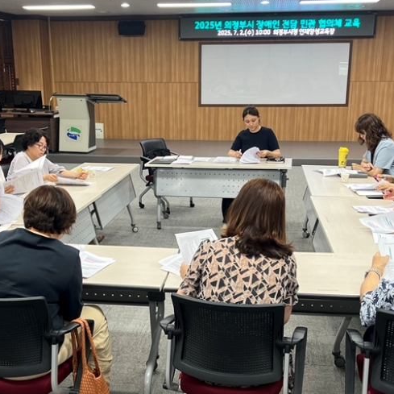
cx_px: 176
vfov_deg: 36.0
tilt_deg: -16.1
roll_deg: +0.2
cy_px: 232
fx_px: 605
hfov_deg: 36.0
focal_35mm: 47
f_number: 1.5
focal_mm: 5.7
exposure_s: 1/60
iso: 64
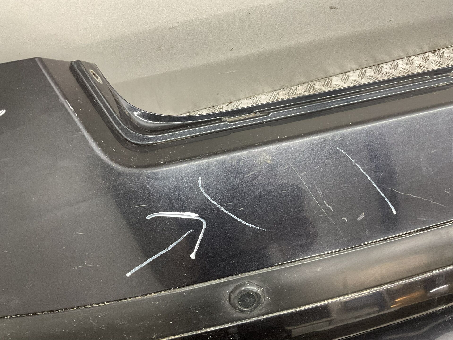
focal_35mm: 29
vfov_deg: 48.2
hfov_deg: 61.7
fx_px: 379
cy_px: 170
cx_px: 226
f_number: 1.8
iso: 125
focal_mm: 3
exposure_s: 1/50
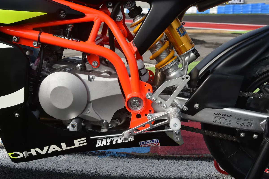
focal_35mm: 48
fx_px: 359
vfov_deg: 28.1
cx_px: 134
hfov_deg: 41.1
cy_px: 90
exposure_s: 1/200
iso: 125
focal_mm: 48
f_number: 11
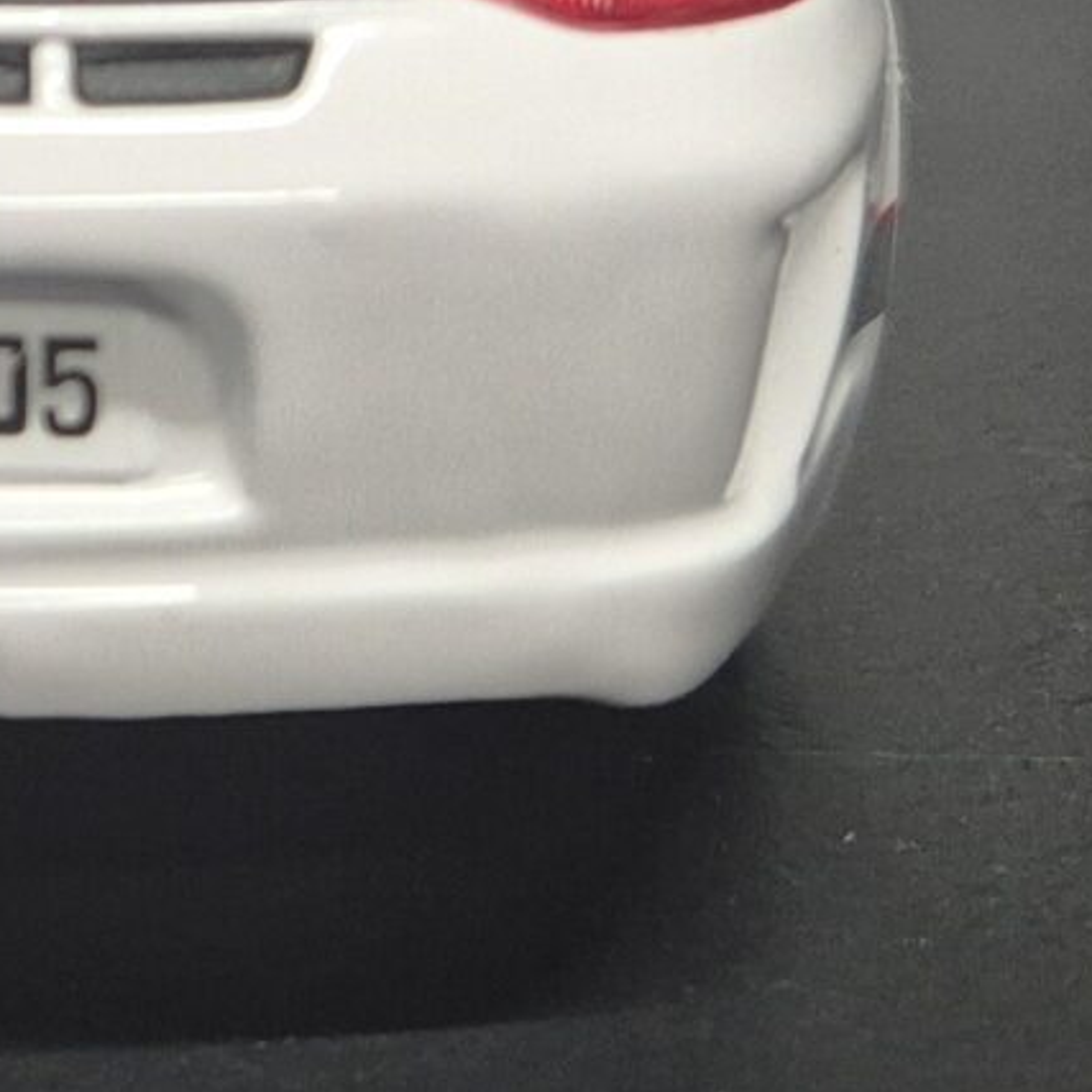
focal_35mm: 122
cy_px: -432
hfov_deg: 13.6
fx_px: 4354
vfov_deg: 13.6
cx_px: -473
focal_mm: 5.4
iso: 320
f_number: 1.8
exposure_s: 1/100
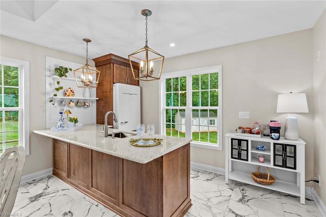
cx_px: 163
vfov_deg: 73.7
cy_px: 108
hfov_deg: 96.8
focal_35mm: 16
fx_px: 145
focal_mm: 16
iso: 100
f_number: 8
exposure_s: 1/8
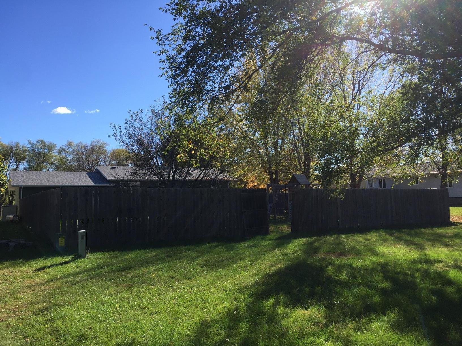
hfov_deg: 61.7
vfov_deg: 48.2
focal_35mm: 29
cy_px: 173
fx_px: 387
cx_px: 231
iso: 32
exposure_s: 1/1199
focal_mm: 4.15
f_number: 2.2
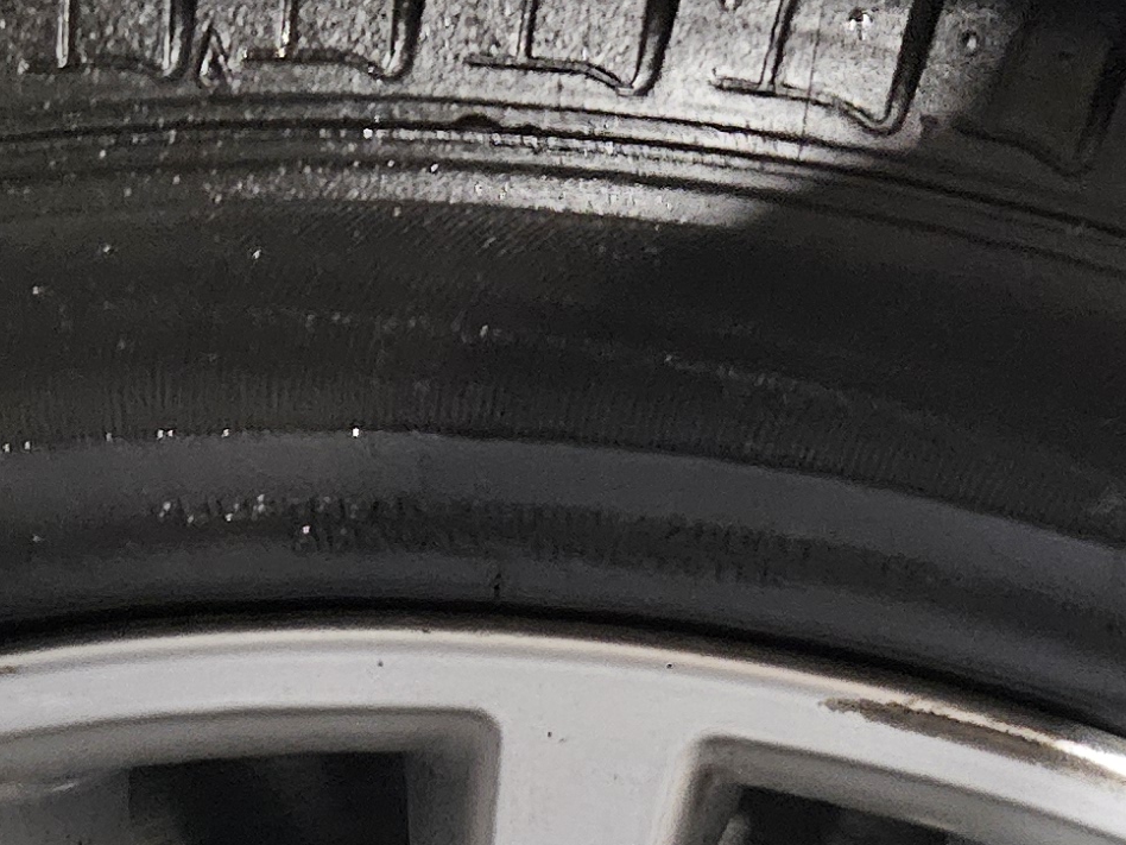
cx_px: 662
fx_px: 3155
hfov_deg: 20.2
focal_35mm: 97
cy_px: 1077
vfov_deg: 14.6
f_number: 1.8
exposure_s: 1/24.8
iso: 1250
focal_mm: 5.4
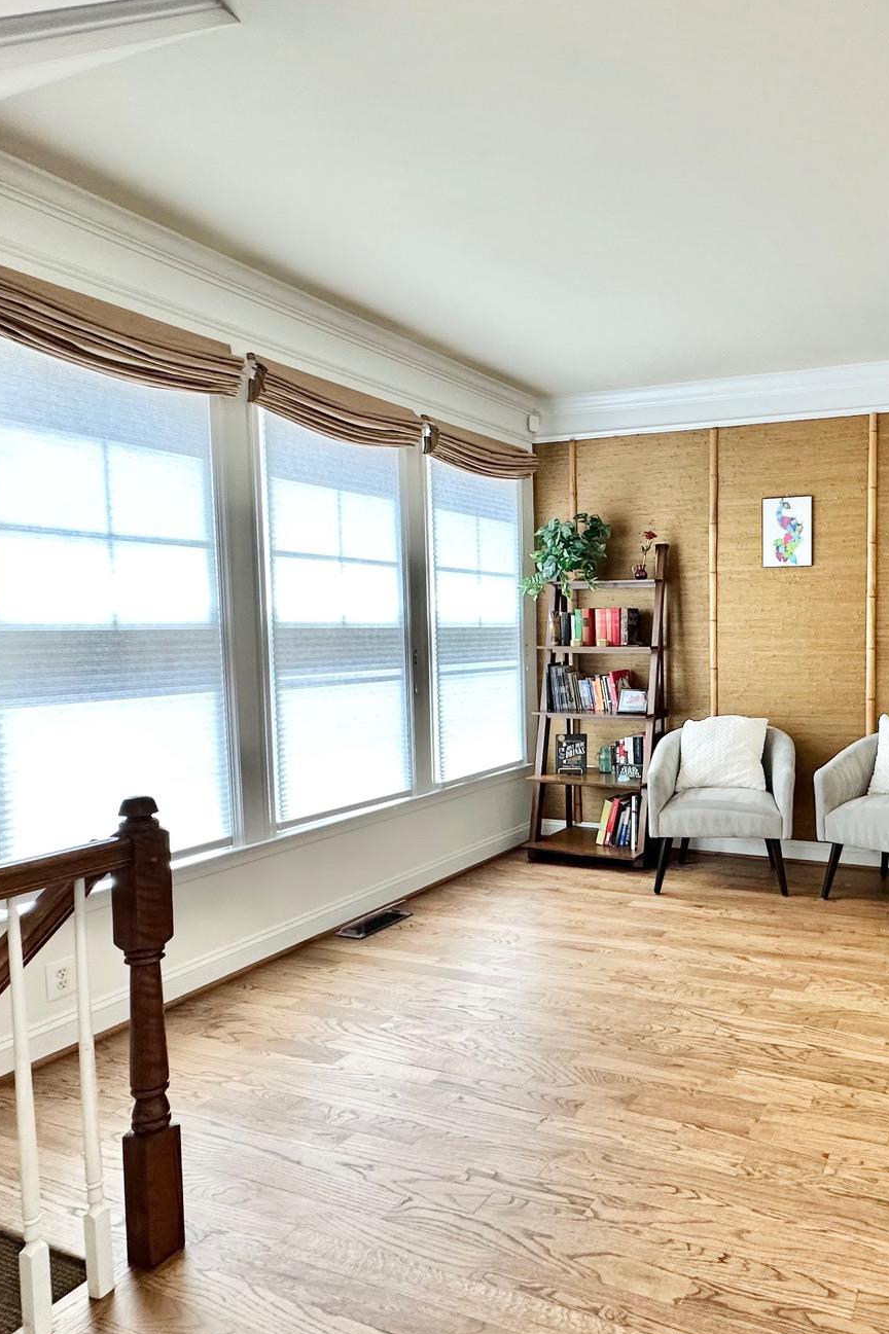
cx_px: 713
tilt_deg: -4.7
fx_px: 852
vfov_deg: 76.1
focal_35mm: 23
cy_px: 687
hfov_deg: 51.6
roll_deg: +0.2
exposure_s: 1/120
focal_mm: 2.22
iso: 200
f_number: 2.2
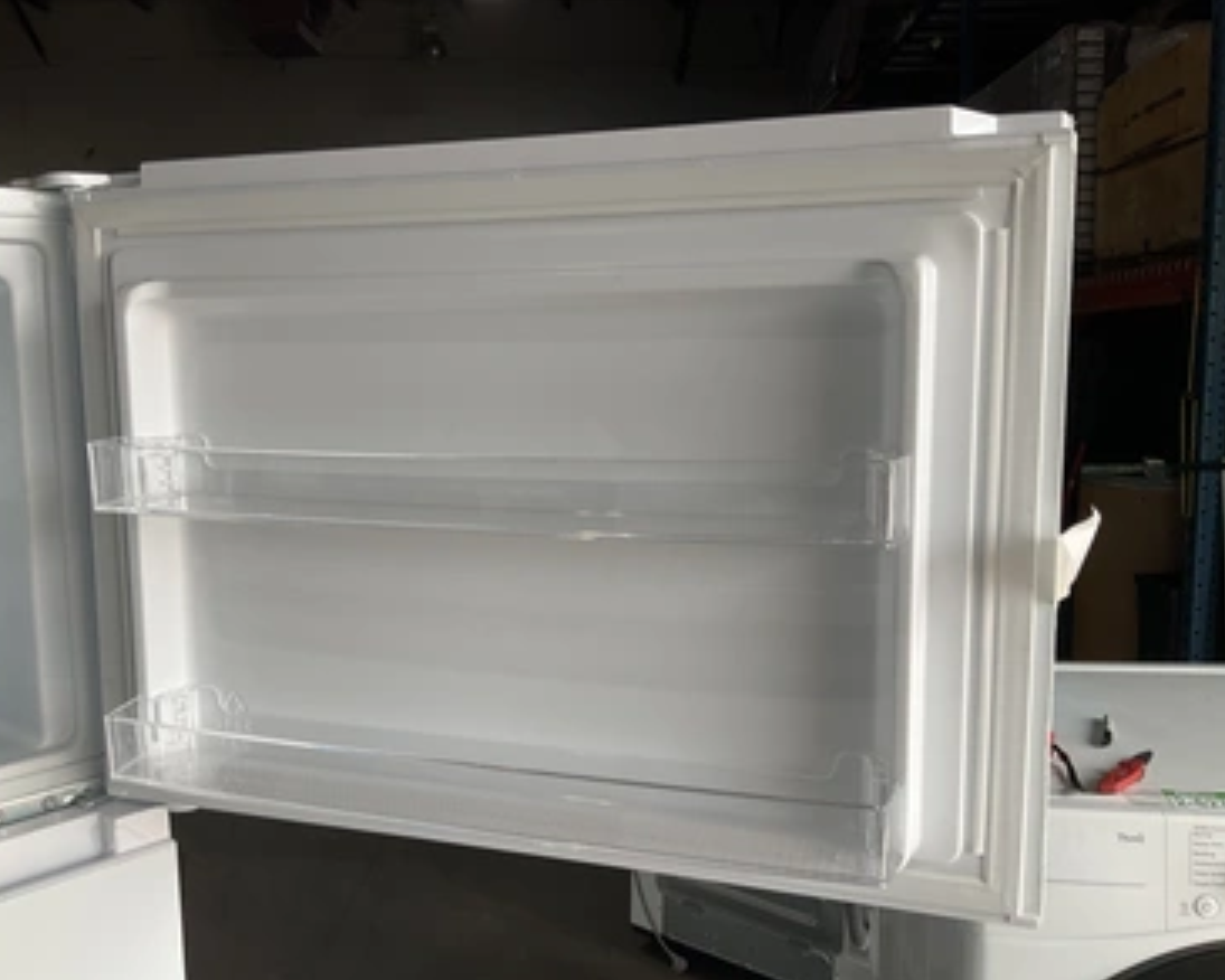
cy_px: 497
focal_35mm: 31
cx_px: 571
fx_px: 1124
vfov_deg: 47.1
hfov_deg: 57.1
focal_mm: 3
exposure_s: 1/185
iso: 20
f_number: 1.8
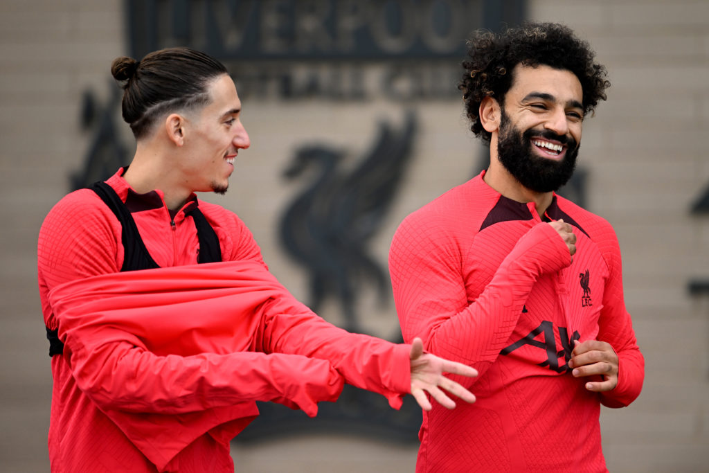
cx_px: 354
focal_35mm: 400
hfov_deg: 5.2
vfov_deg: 3.4
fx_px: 7878
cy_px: 236
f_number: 2.8
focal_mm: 400
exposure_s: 1/2000
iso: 800
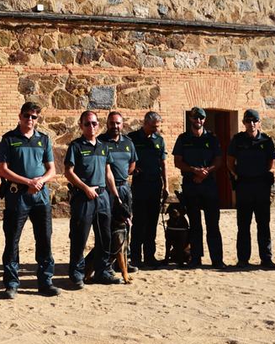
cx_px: 95
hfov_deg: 19.8
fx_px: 784
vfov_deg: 24.7
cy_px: 126
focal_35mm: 77
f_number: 10
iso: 250
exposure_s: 1/250
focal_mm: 28
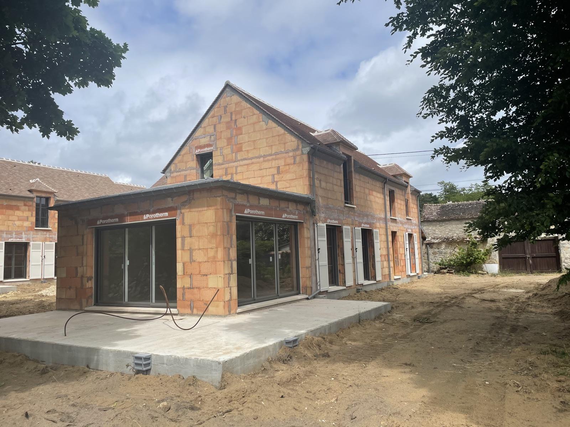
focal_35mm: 26
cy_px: 214
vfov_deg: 53.1
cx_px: 285
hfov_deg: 67.3
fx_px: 428
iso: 32
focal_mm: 4.2
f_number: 1.6
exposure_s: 1/4831
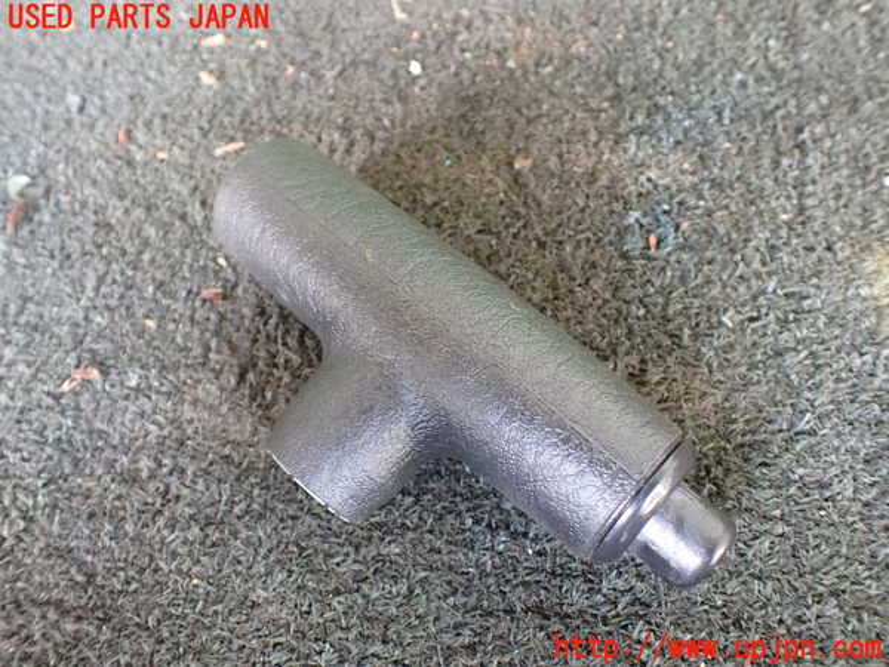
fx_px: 770
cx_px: 444
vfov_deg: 46.8
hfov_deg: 60.0
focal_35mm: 30
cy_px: 334
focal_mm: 5.4
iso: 800
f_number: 2.3
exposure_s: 1/50
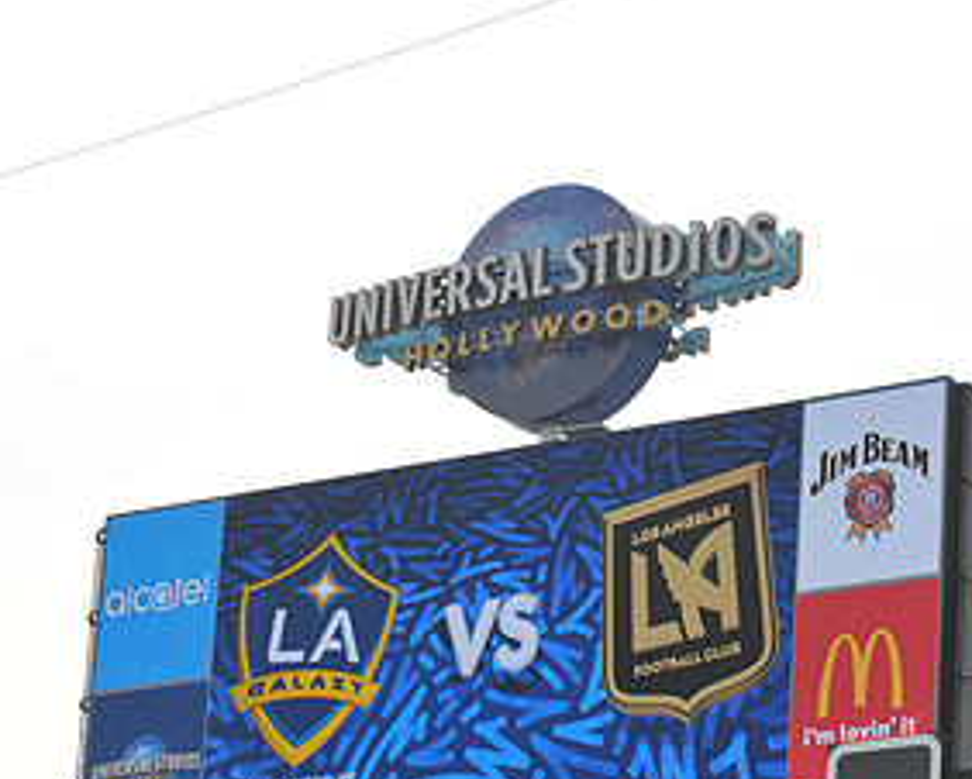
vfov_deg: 9.8
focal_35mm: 158
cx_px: 500
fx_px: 4548
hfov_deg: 12.2
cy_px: 638
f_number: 10
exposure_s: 1/400
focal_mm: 82
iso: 200
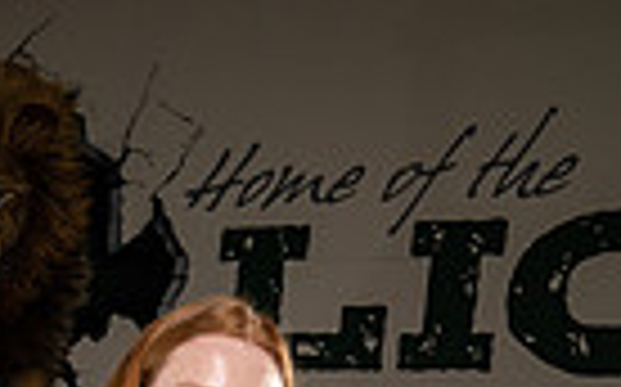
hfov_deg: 24.4
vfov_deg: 12.8
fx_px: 1353
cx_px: -36
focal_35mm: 80
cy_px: 904
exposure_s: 1/250
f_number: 7.1
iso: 320
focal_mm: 24
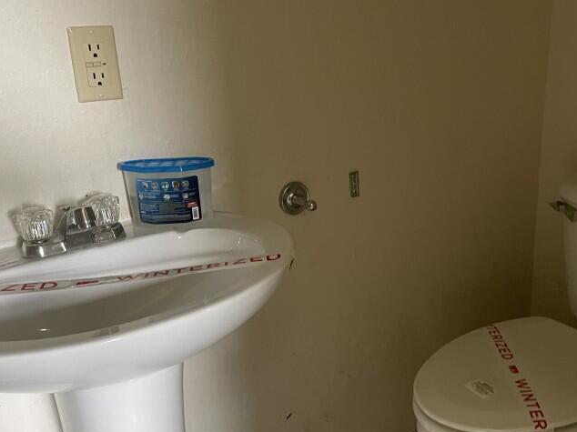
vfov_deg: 34.2
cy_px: 262
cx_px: 378
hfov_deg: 44.3
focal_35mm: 42
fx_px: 700
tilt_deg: -19.8
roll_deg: -0.2
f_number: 1.6
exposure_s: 1/60
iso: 250
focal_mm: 4.2
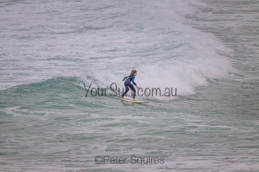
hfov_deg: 2.6
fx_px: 5757
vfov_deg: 1.7
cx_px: 130
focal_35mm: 800
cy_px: 86
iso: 2500
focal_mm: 800
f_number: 11
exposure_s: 1/1250
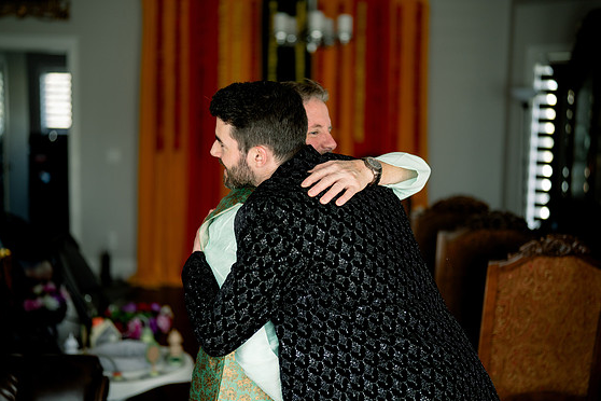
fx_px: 868
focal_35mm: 52
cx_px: 293
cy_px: 200
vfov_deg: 26.0
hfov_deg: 38.2
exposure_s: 1/320
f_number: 1.4
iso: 320
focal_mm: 50
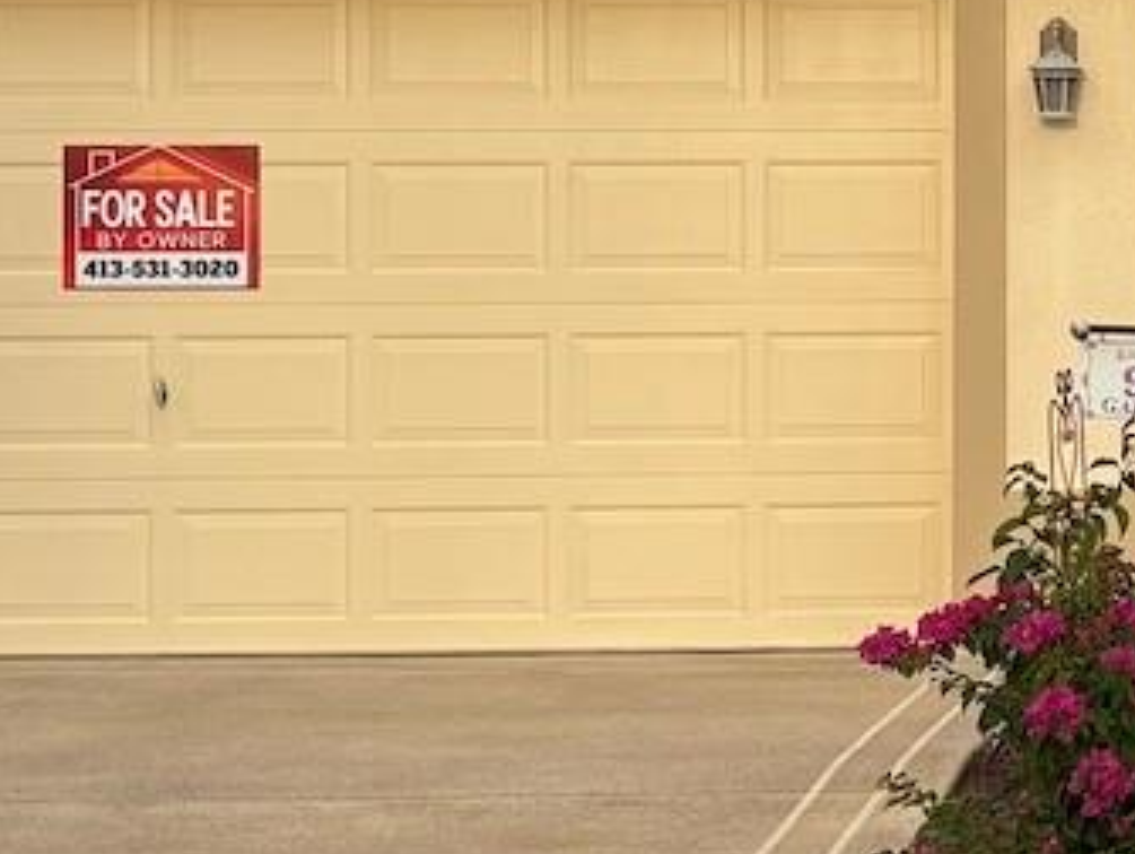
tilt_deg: +1.5
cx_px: 1565
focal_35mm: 124
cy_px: 247
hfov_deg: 15.0
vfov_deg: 12.0
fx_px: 4070
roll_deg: +0.3
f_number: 1.6
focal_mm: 5.96
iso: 50
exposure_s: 1/1364
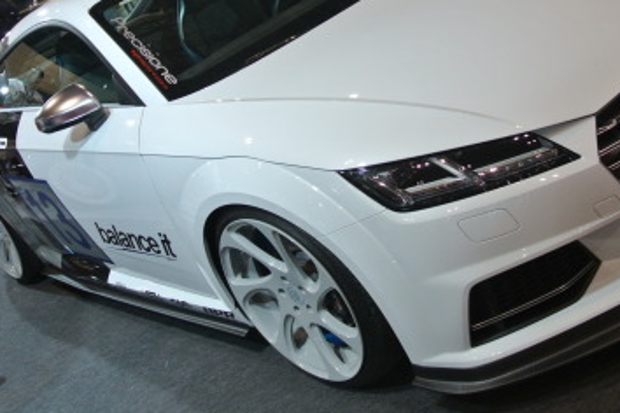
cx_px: 361
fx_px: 827
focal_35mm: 48
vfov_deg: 28.0
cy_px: 152
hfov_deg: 41.0
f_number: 3.8
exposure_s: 1/60
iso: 500
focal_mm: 12.2
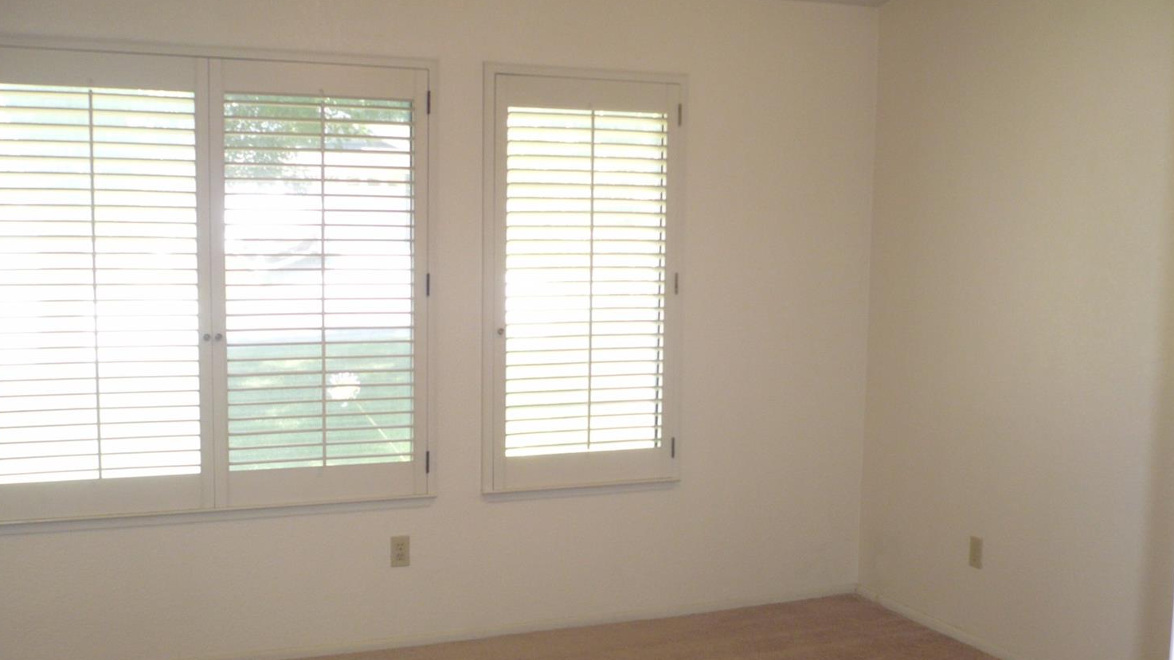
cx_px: 589
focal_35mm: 41
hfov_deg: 49.4
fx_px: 1276
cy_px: 391
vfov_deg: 28.9
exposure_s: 1/30
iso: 160
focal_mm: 5.8
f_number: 2.8
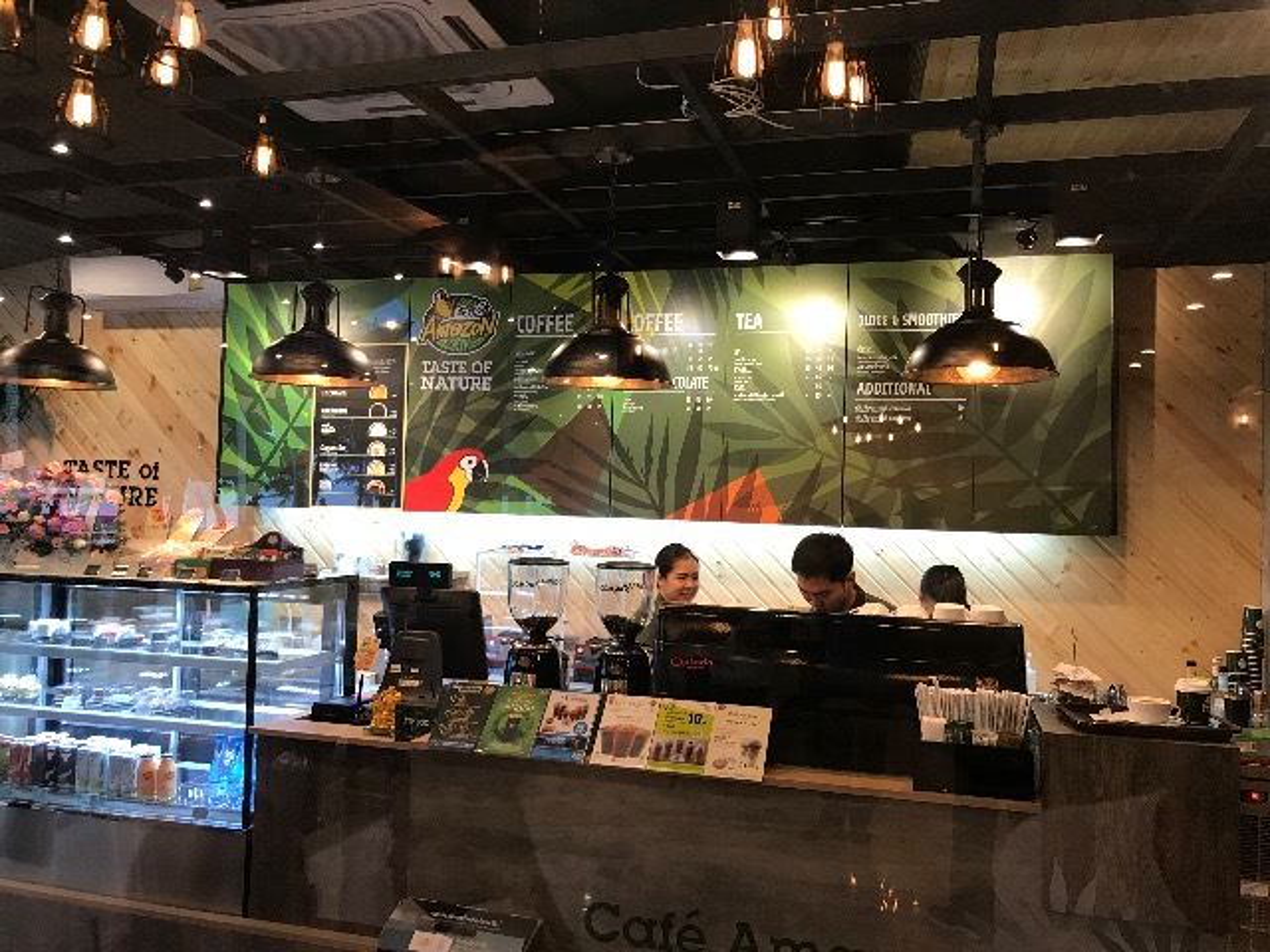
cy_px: 476
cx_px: 635
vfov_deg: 49.7
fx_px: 1027
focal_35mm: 28
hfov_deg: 63.4
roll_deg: -1.6
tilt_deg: +1.6
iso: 40
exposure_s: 1/17
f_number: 1.8
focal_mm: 3.99
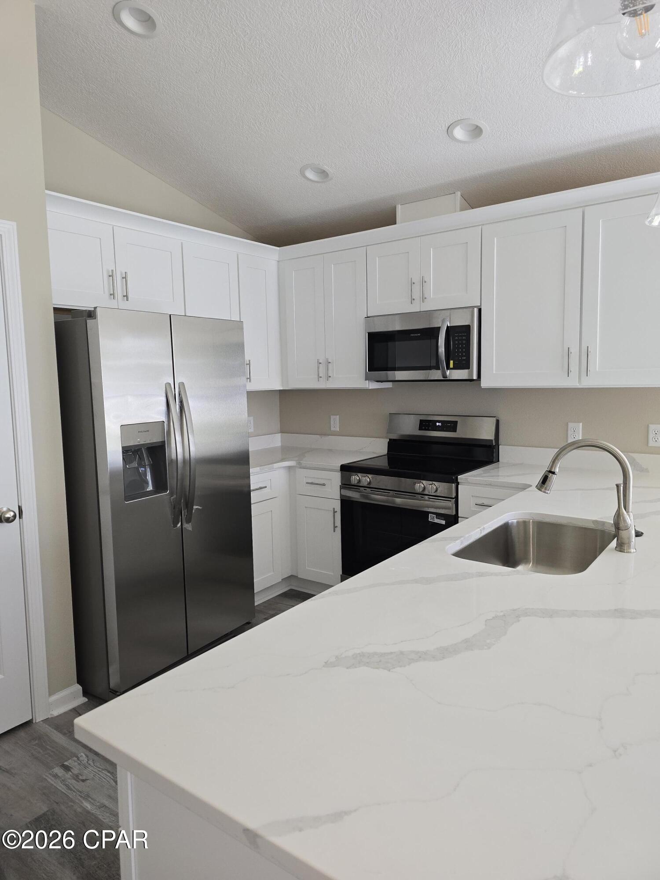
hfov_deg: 58.9
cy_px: 440
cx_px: 330
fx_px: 585
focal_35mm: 23
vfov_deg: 73.9
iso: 64
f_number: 1.7
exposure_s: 1/60
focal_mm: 6.3
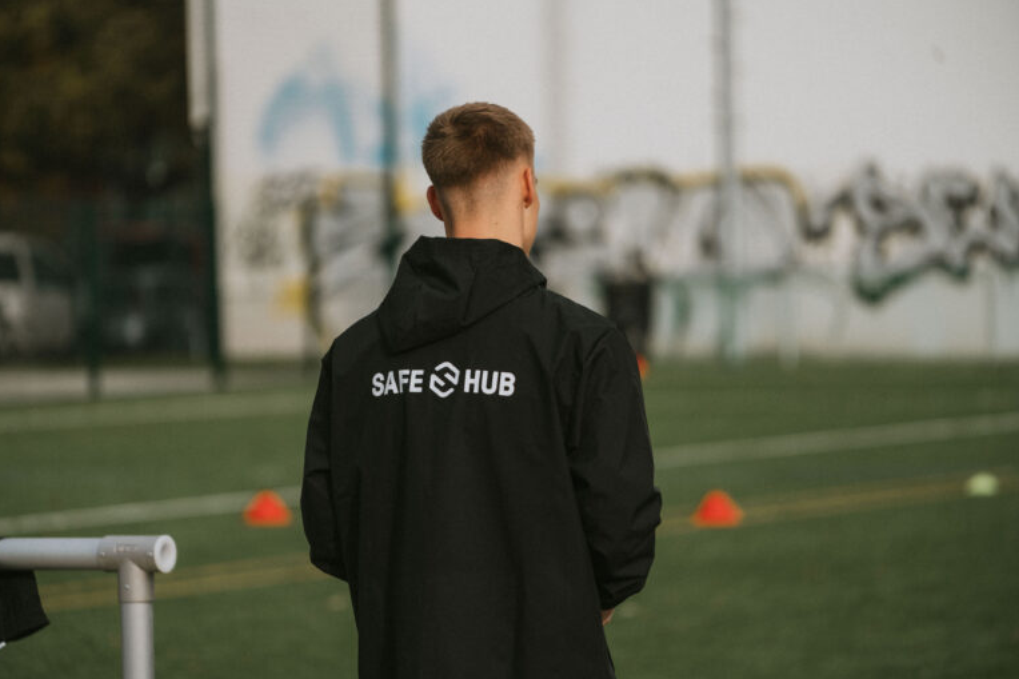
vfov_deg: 6.8
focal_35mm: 201
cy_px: 339
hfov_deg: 10.2
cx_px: 508
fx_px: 5688
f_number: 4
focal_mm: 200
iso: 125
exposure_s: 1/500
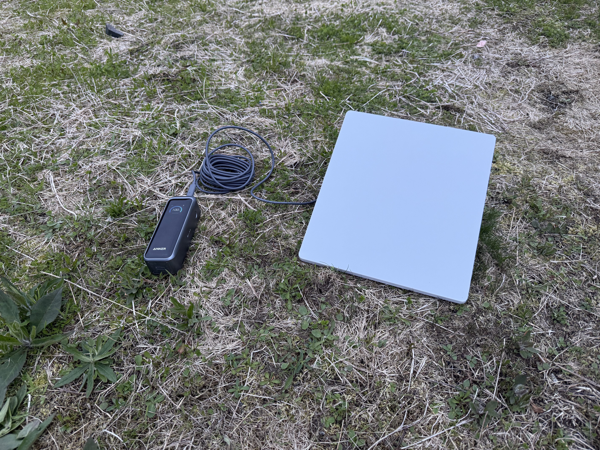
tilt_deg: -46.0
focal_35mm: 24
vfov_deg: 56.8
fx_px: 416
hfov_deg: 71.6
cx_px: 300
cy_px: 225
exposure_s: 1/75
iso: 200
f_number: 1.78
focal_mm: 6.76
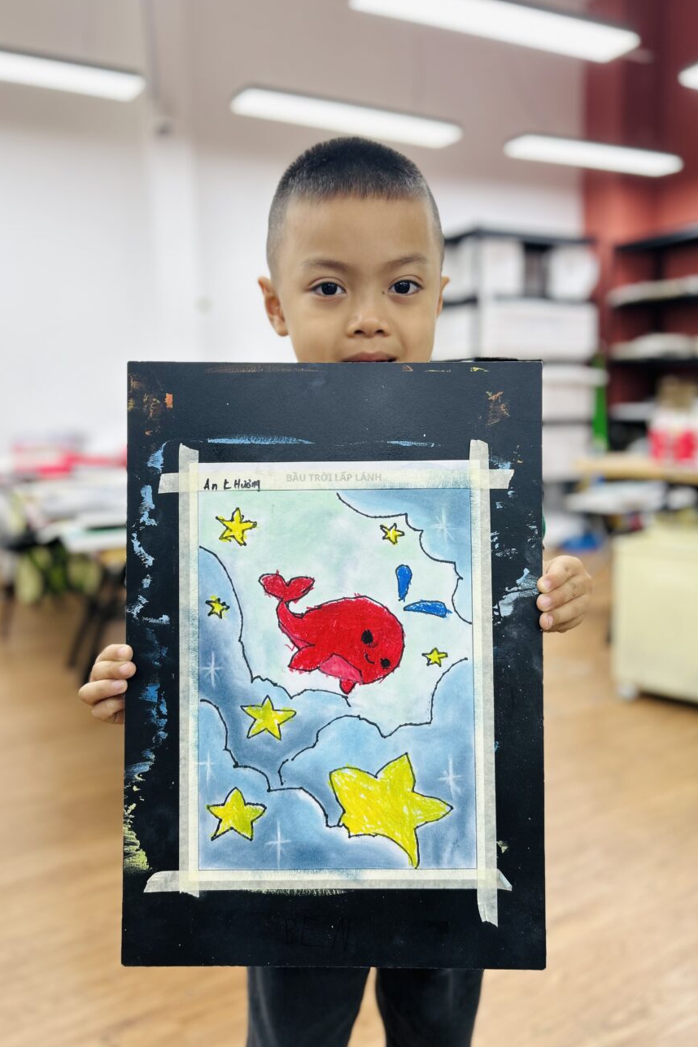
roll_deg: +0.4
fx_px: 814
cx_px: 338
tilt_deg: -8.3
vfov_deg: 65.5
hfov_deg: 46.4
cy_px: 523
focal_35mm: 28
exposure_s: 1/100
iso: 40
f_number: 1.5
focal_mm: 5.7
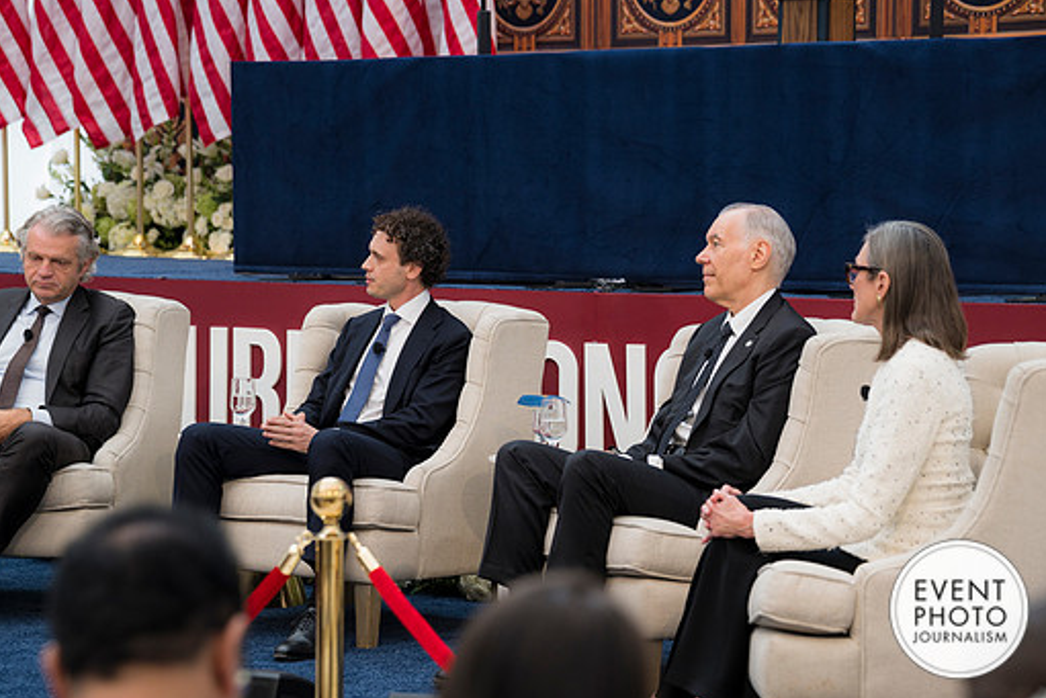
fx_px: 3197
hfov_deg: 18.6
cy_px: 349
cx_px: 504
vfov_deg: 12.5
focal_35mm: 110
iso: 200
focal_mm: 97
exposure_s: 1/160
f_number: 4
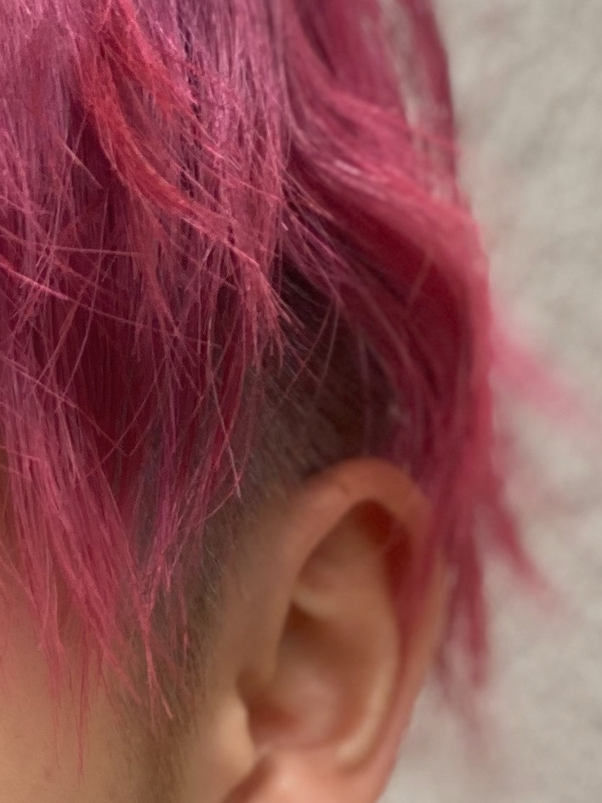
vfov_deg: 8.8
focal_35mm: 222
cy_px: 857
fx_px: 5148
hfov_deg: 6.6
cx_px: -259
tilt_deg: +2.1
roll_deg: +3.1
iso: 50
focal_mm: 6
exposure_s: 1/122
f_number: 2
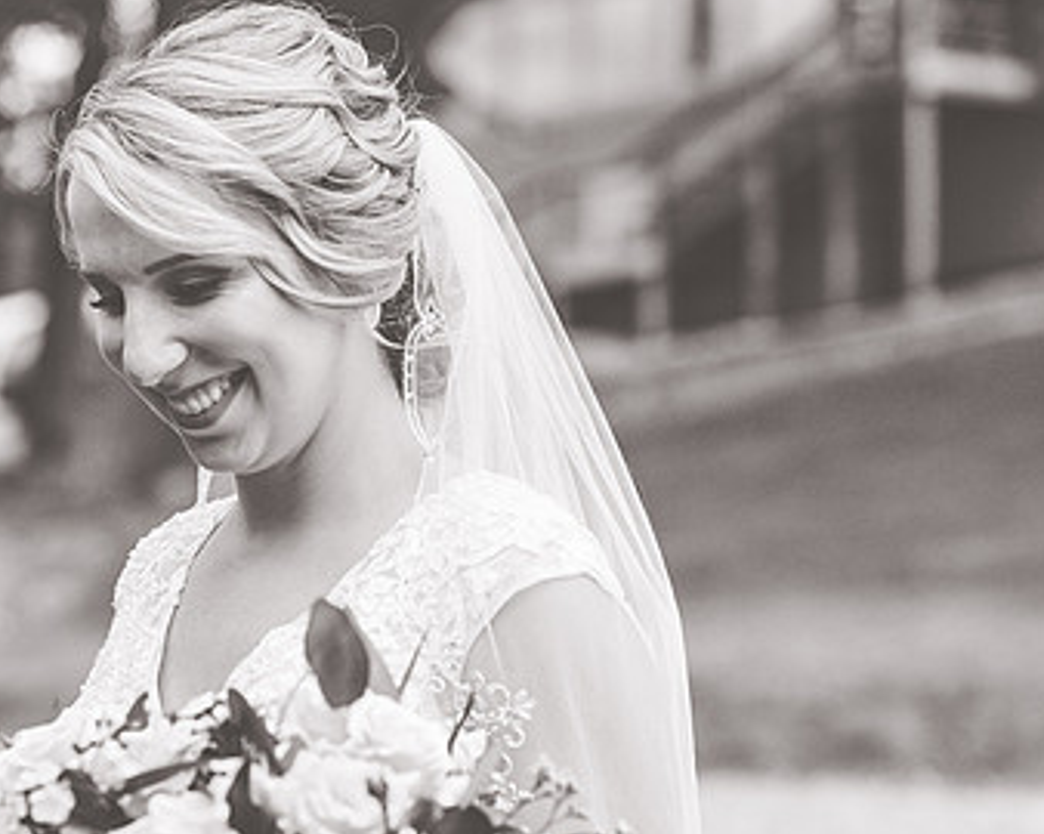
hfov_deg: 14.0
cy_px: 400
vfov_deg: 11.3
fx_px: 4231
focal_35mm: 137
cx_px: 278
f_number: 3.2
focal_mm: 85
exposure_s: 1/2500
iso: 500
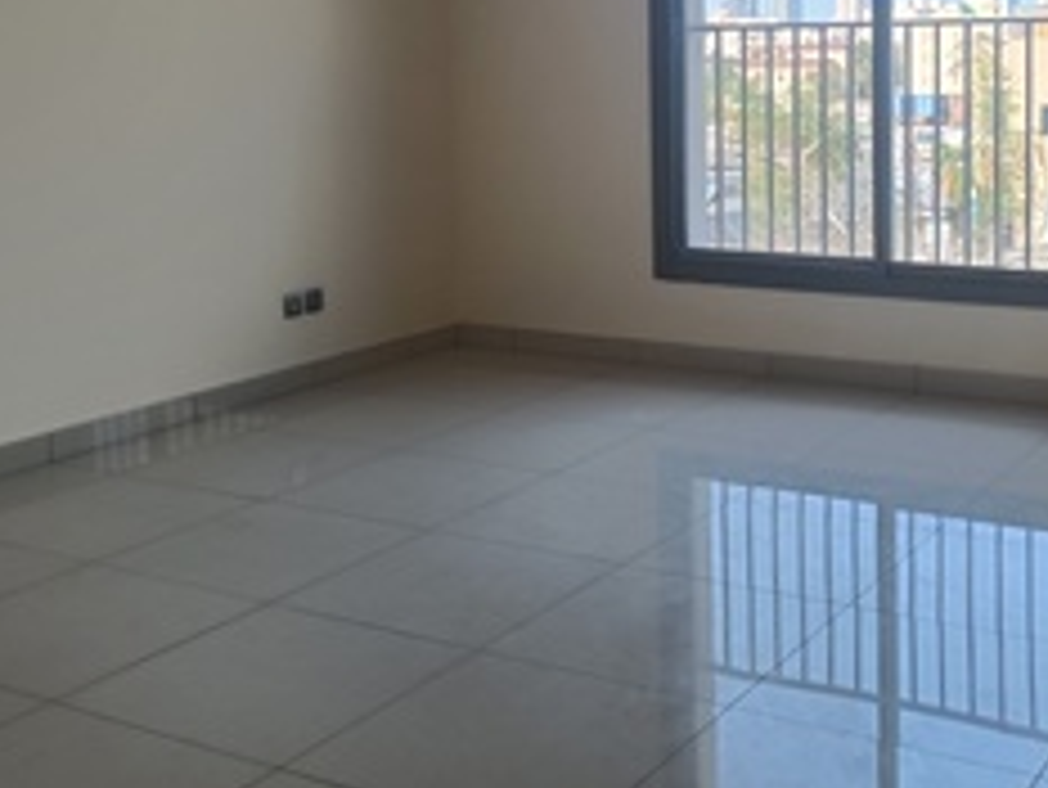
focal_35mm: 49
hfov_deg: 38.7
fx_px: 1484
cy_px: 160
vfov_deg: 29.1
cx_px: 650
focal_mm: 4.7
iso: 306
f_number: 1.7
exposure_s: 1/50
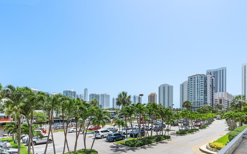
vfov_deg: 61.6
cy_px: 93
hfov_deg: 87.9
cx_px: 118
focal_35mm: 19
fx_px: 128
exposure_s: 1/500
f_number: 9
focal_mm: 16
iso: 100
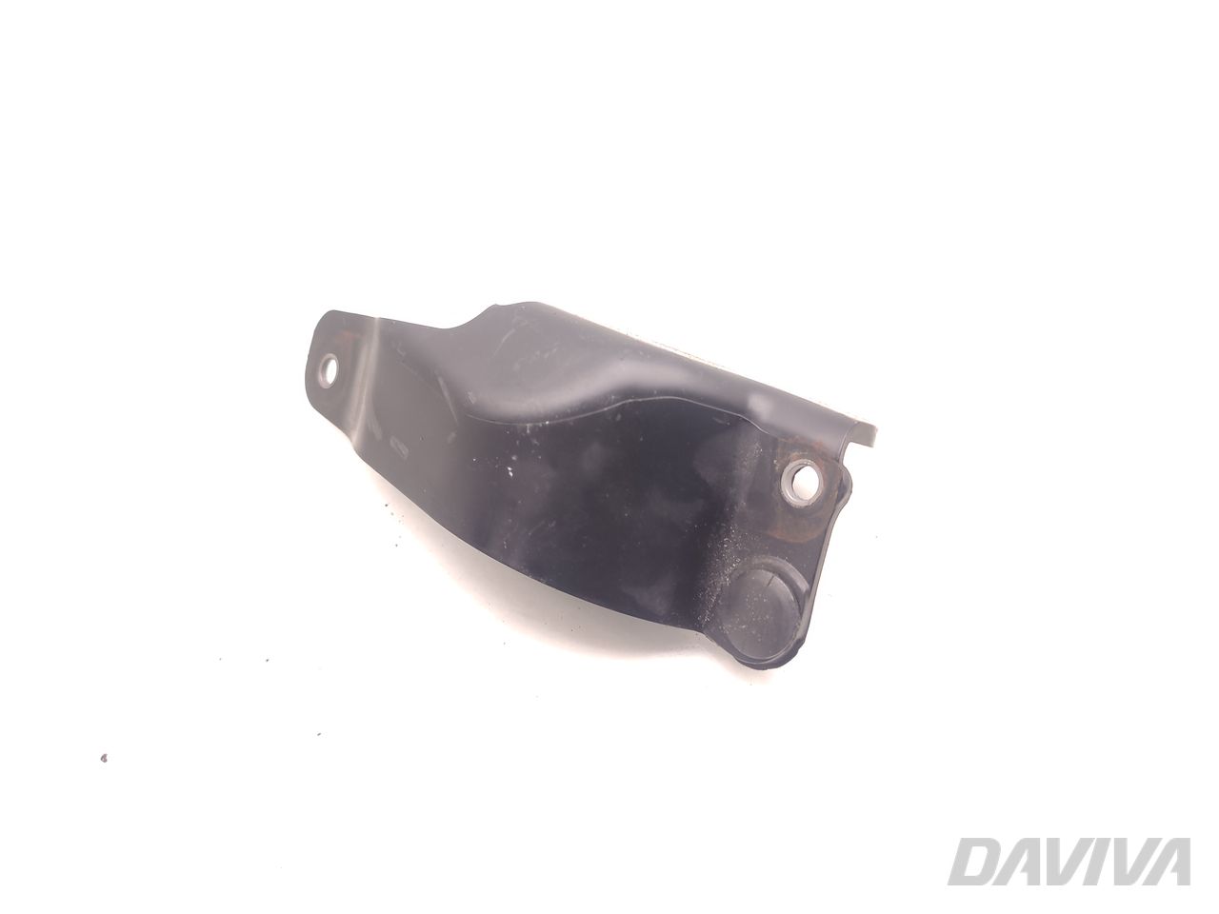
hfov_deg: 71.6
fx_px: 845
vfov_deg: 56.8
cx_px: 610
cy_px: 457
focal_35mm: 24
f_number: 1.89
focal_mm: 5.89
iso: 160
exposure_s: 1/80
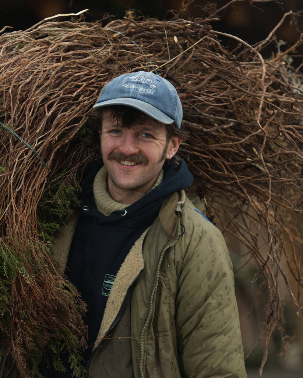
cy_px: 186
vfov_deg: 7.0
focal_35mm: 276
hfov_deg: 5.6
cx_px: 133
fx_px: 3094
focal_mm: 140
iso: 125
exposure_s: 1/250
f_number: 3.2
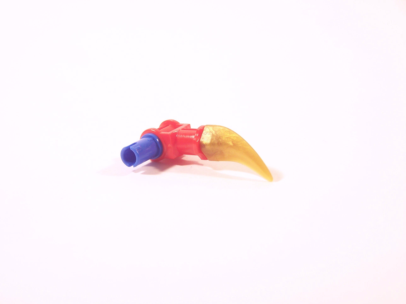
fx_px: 1372
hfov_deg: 16.8
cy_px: 152
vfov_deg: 12.7
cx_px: 203
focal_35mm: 117
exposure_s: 1/15
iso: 100
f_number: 3.2
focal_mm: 19.4
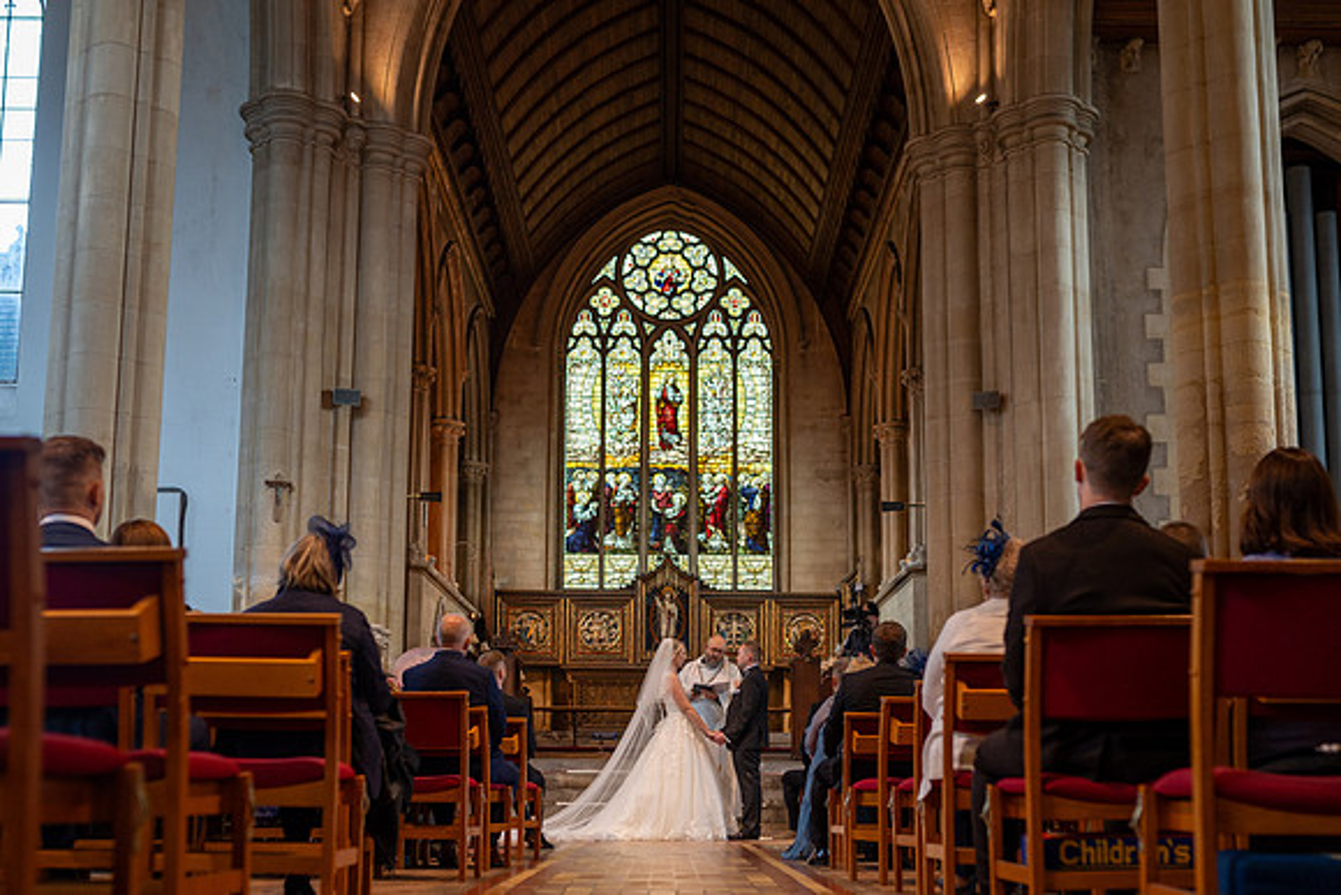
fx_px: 1681
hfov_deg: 43.5
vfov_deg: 29.7
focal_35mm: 45
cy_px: 552
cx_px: 666
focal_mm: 35
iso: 500
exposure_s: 1/250
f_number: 2.2
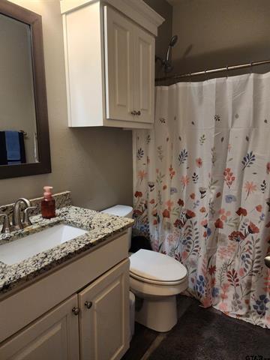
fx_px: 239
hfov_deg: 58.9
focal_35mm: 23
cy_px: 180
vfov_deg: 73.9
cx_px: 135
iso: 320
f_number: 1.8
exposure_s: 1/120
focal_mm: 6.4
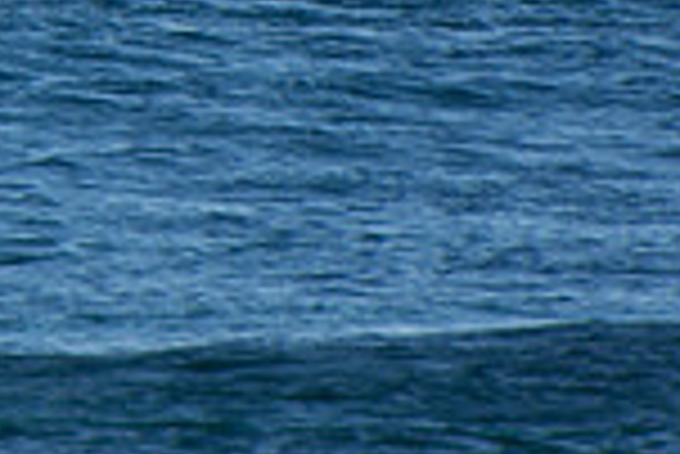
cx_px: -441
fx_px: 43599
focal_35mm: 2306
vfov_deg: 0.6
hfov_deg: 0.9
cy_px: -326
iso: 280
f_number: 5.6
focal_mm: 400
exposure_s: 1/1250
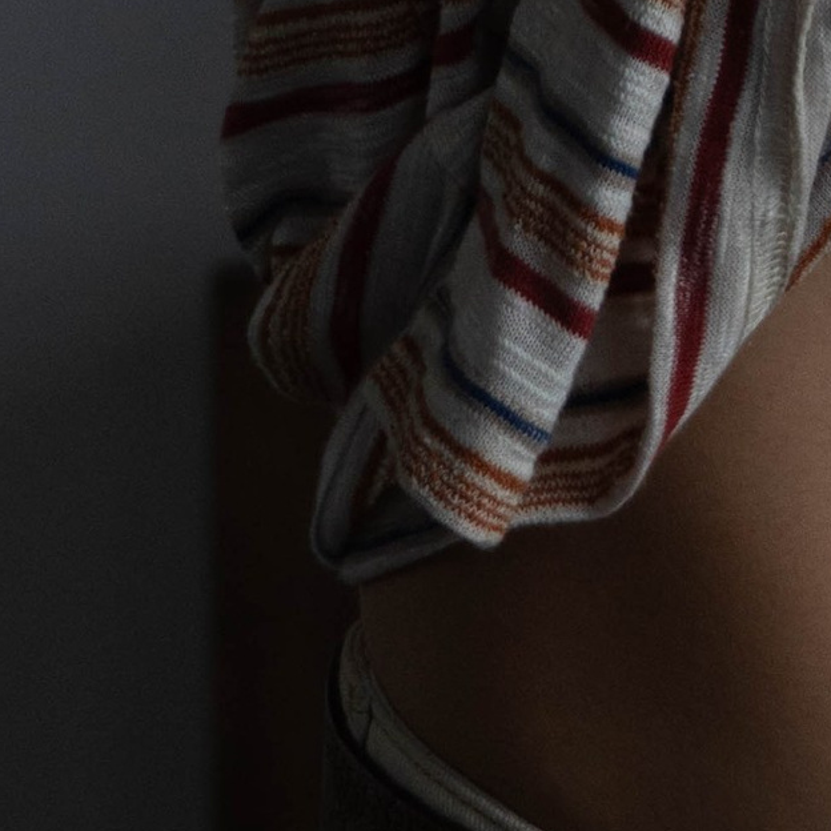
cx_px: 1091
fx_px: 10647
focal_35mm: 392
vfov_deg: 4.4
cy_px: -803
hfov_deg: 4.5
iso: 400
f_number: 5.6
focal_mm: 50
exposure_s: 1/250
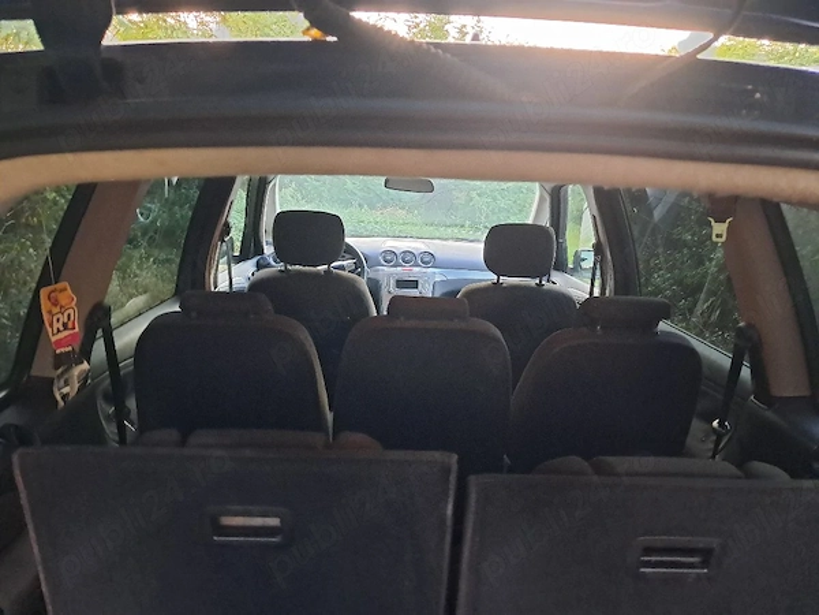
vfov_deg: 51.4
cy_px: 308
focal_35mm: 27
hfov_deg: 65.3
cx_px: 410
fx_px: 639
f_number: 1.8
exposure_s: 1/24
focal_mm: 4
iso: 800
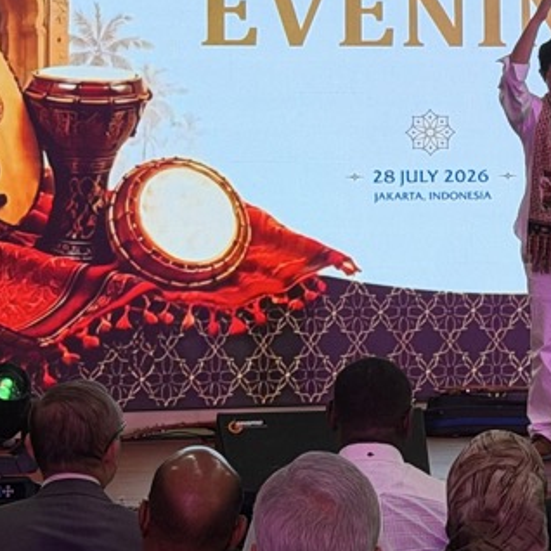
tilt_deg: +3.4
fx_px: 3079
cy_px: 12
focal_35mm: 171
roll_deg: +0.2
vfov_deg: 10.2
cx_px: 433
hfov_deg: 10.2
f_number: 1.78
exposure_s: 1/100
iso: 64
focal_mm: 6.76
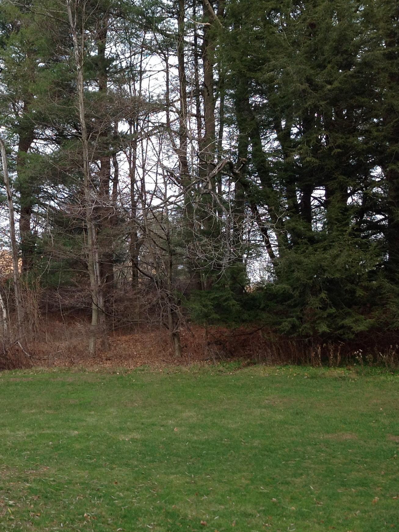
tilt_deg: +8.0
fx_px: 799
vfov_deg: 36.8
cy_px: 262
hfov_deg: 26.7
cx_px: 10
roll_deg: -0.5
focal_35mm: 52
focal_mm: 4.28
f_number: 2.4
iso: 80
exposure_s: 1/120
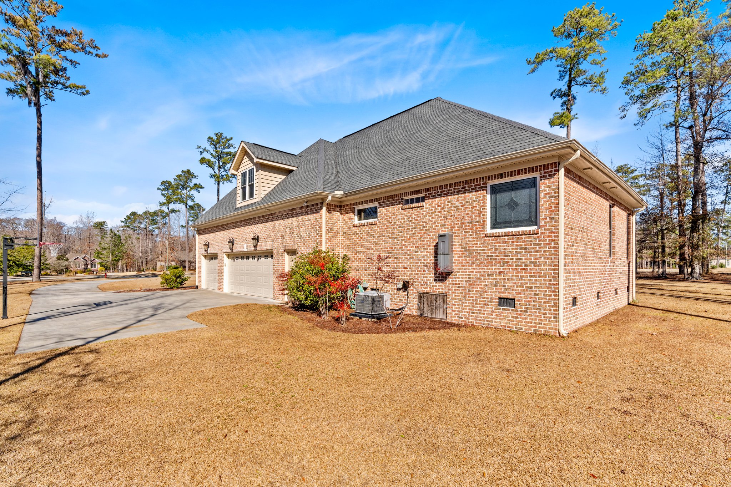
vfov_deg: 73.7
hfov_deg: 96.7
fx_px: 325
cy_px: 244
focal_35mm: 16
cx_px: 366
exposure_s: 1/640
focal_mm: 16
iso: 125
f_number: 6.3
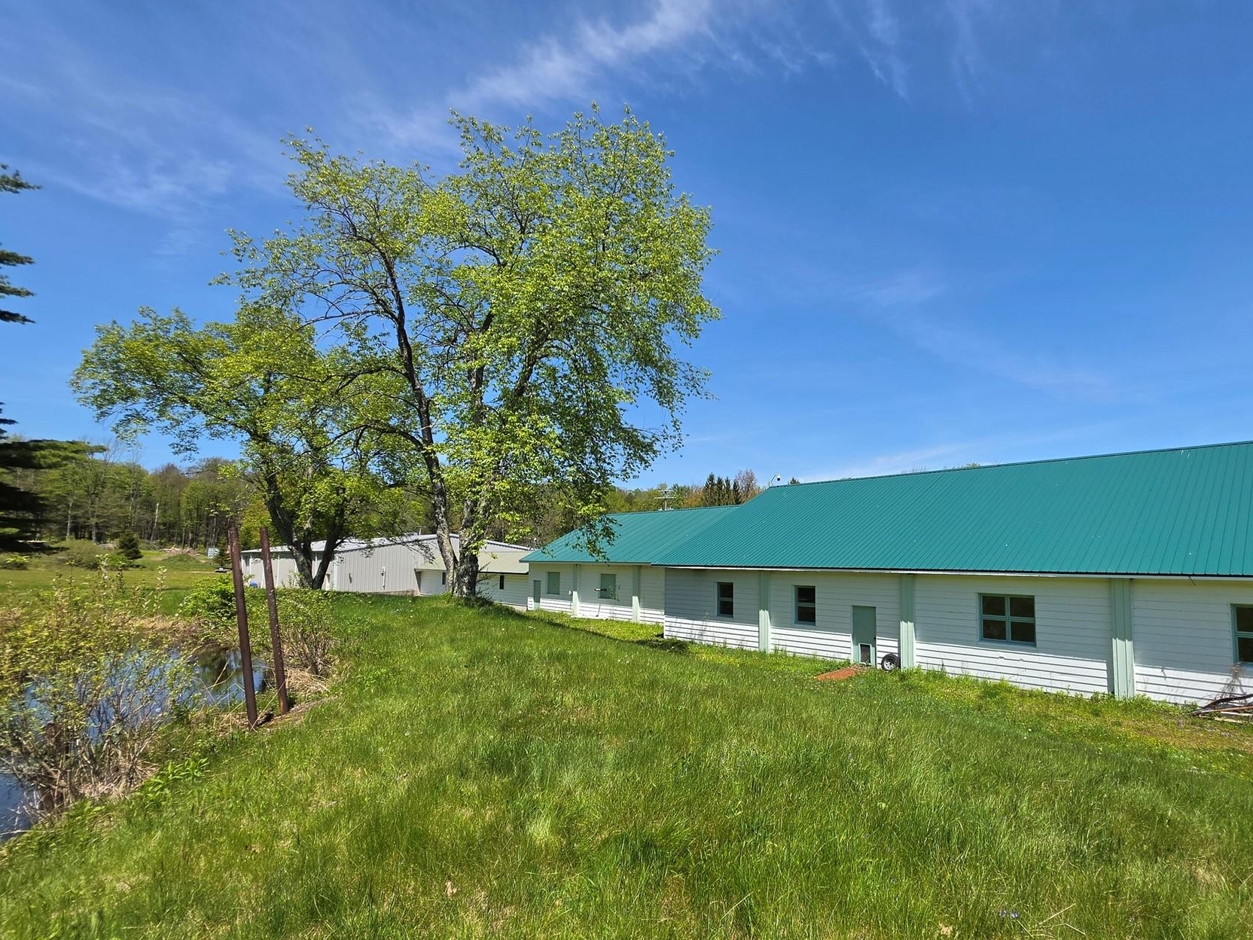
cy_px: 510
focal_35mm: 16
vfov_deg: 77.9
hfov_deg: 93.0
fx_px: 579
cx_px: 764
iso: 32
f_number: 1.9
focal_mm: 2.2
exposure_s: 1/1610
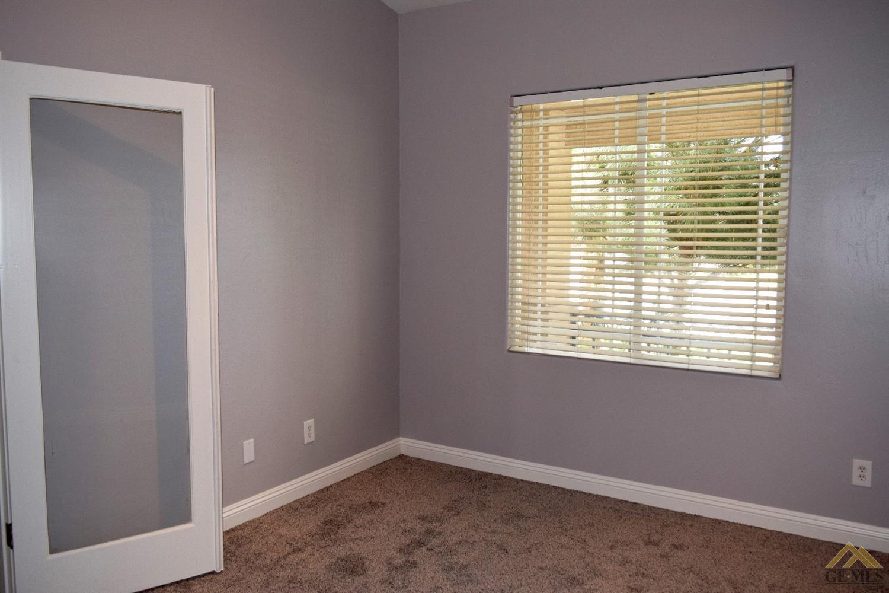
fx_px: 741
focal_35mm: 30
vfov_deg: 43.6
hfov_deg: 61.9
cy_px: 296
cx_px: 444
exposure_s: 1/125
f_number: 5.6
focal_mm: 20
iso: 720
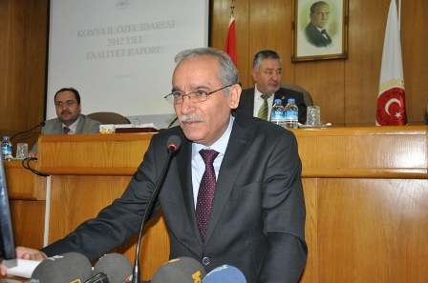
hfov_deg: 46.5
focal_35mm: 42
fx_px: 498
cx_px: 214
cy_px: 142
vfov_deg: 31.8
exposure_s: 1/60
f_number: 4.2
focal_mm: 28
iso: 1000
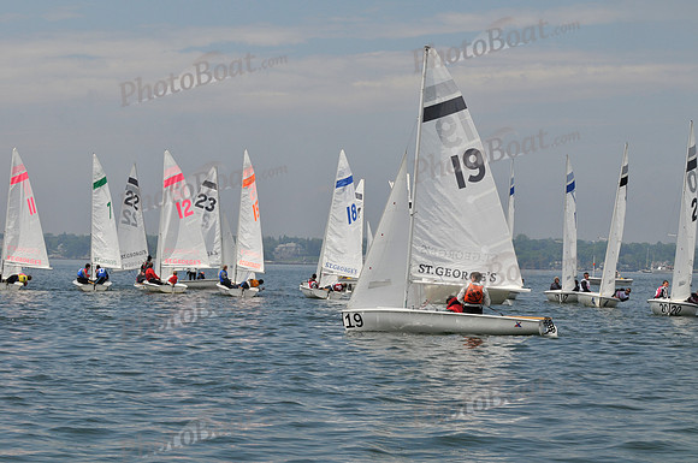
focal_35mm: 210
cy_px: 232
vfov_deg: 6.5
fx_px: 4066
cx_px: 349
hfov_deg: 9.8
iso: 200
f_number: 11
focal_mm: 140
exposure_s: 1/640
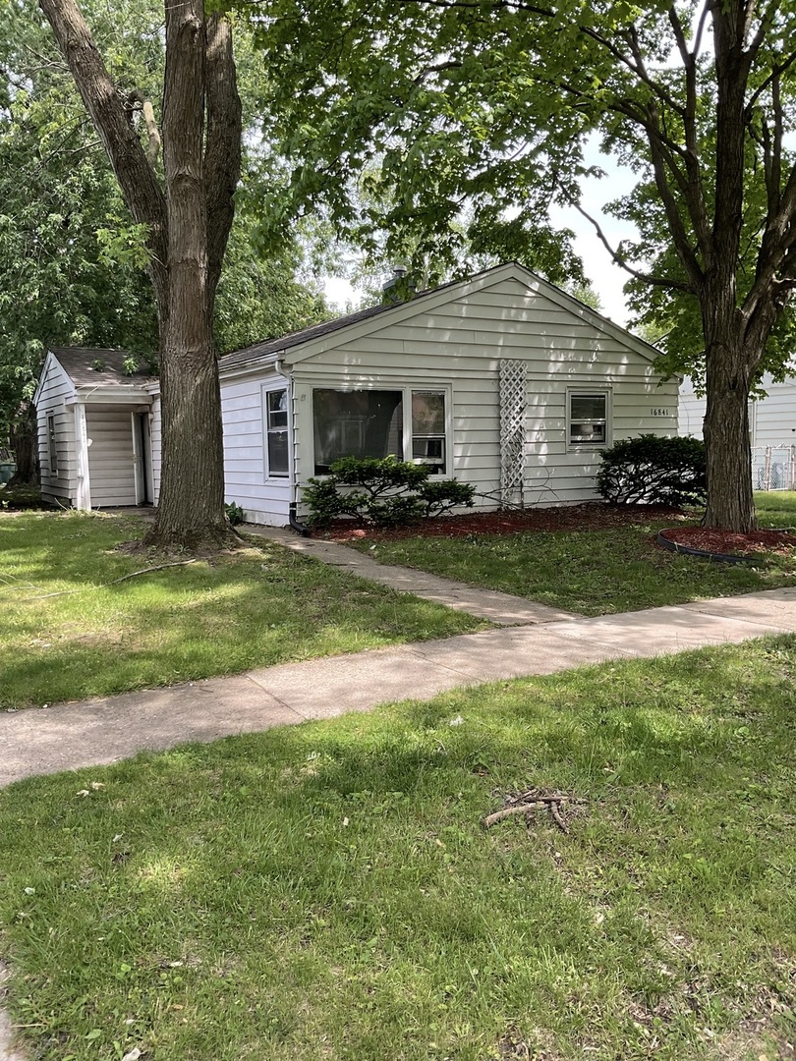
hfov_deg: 48.2
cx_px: 398
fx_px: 889
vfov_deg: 61.7
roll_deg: +0.3
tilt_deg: -6.8
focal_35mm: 29
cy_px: 530
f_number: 1.8
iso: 16
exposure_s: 1/256
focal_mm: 3
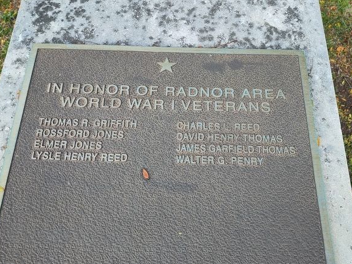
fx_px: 325
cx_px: 182
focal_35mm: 32
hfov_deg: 56.8
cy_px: 173
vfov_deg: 43.6
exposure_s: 1/284
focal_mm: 5.56
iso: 100
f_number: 1.8
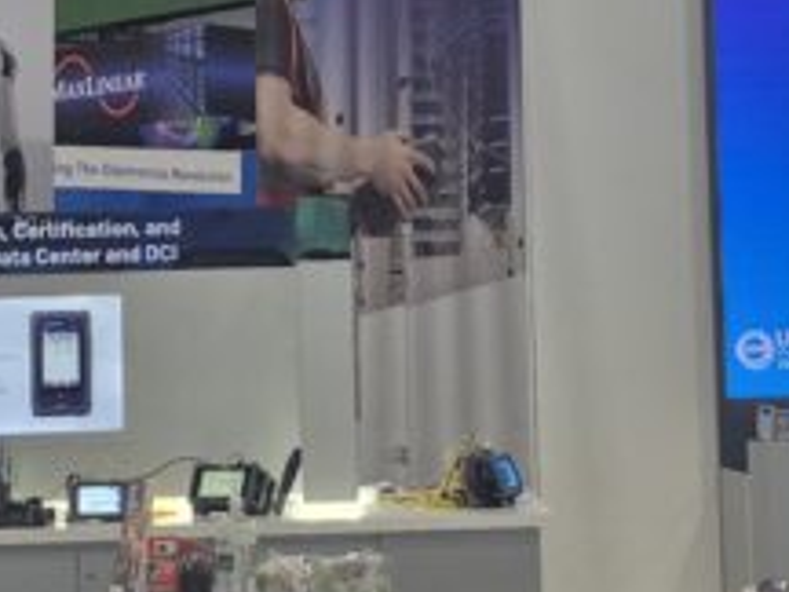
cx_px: 431
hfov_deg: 18.0
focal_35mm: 109
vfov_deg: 13.5
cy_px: 135
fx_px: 2484
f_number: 1.8
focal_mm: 5.4
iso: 100
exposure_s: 1/120
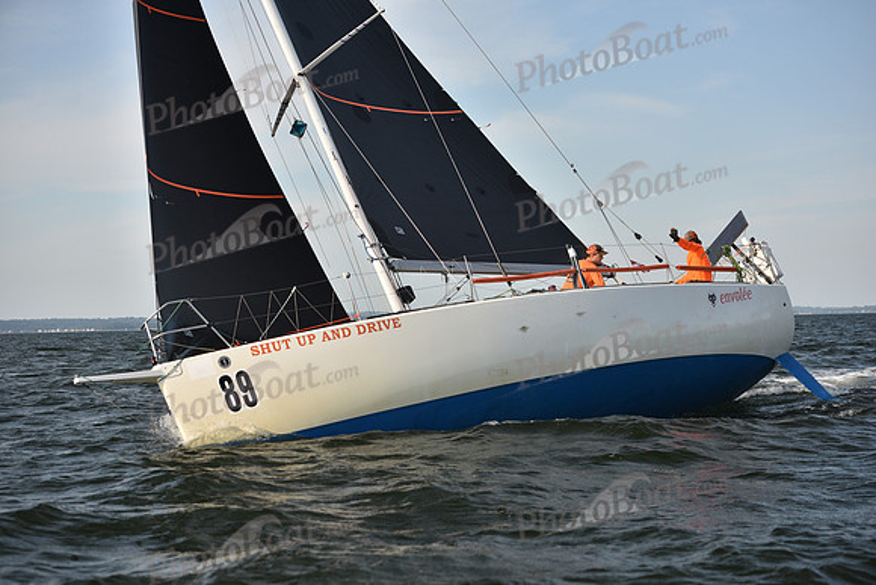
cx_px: 438
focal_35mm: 70
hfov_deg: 28.8
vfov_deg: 19.5
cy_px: 292
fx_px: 1704
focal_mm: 70
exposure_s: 1/1000
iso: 250
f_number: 4
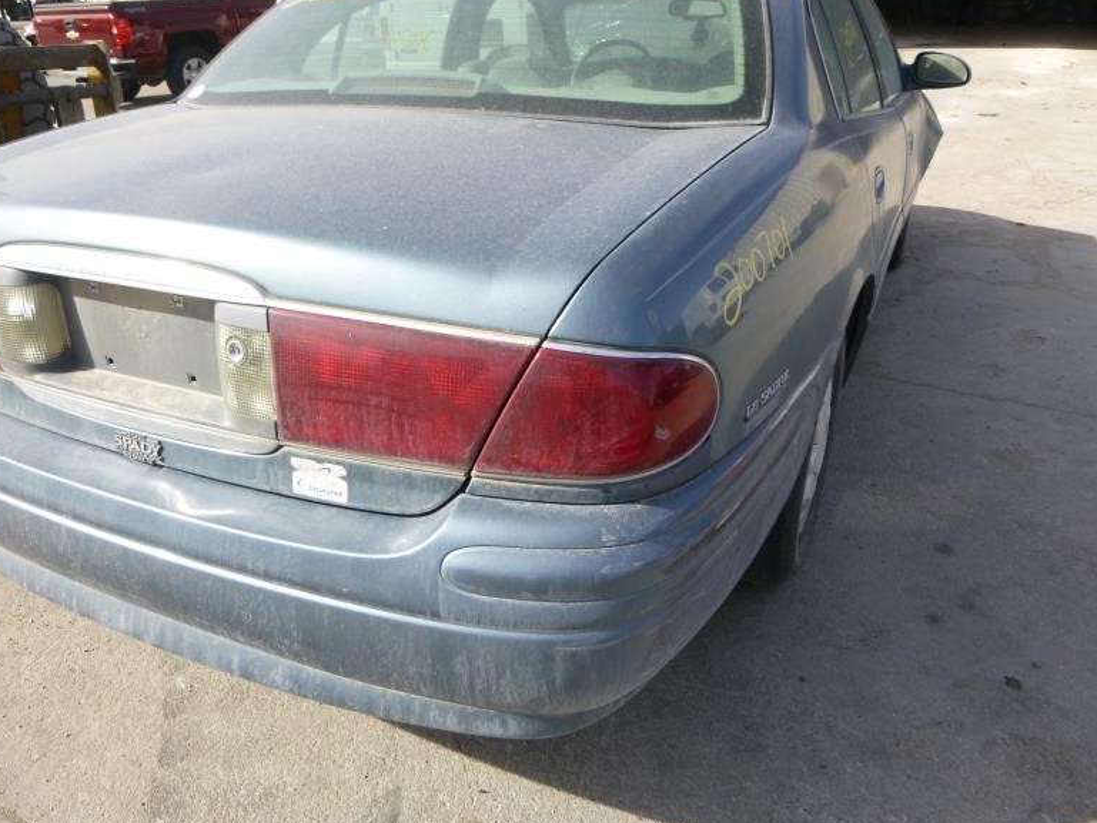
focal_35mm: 26
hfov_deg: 67.3
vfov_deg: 53.1
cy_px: 414
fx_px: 824
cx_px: 551
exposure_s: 1/250
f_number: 3.9
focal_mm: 4.5
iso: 100
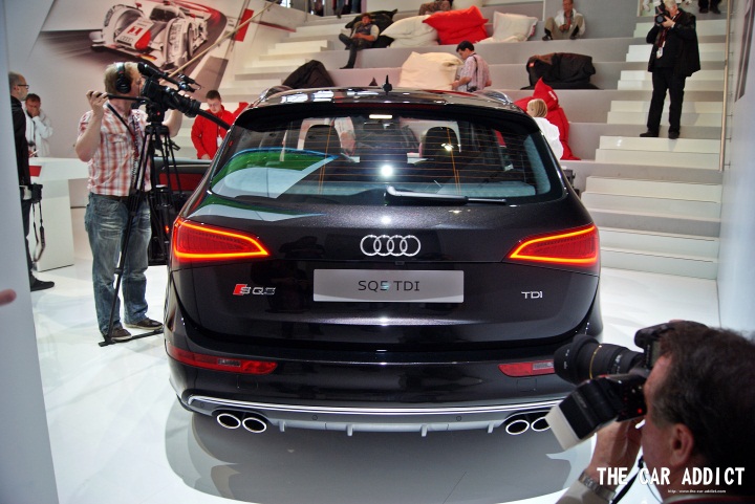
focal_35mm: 27
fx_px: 567
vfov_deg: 48.0
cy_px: 252
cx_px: 378
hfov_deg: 67.4
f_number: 3.5
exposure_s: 1/20
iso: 400
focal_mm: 18
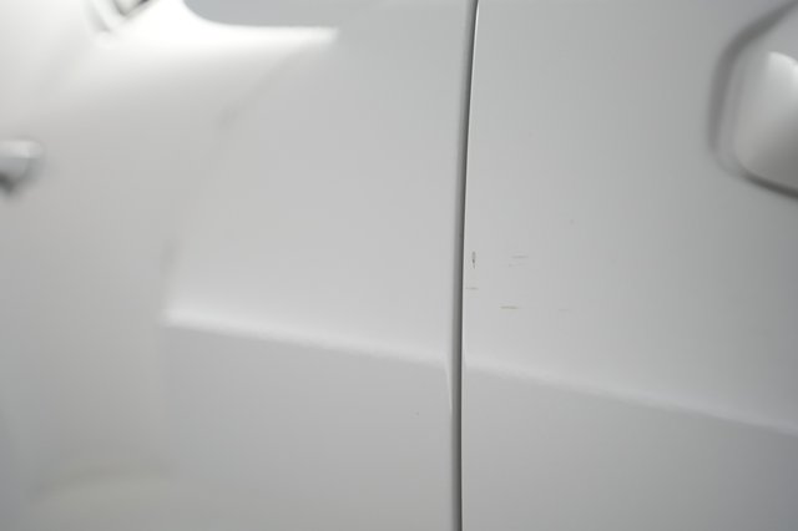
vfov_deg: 46.4
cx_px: 399
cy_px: 266
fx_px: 620
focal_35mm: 28
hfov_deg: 65.5
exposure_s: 1/100
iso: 1250
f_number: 4.5
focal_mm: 28
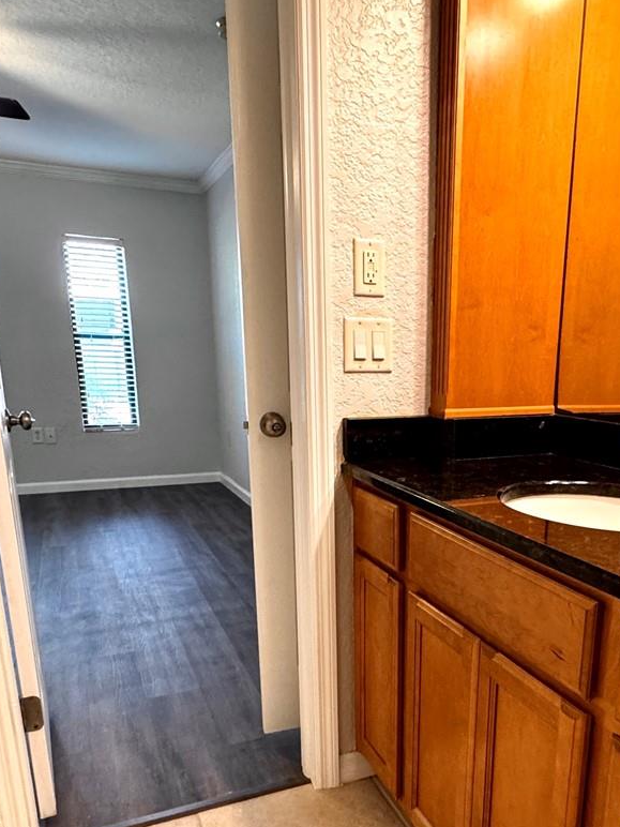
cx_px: 412
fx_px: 693
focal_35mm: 29
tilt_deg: -16.4
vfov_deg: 60.2
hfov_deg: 47.5
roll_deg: +0.2
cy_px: 552
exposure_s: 1/60
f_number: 2.2
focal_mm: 2.22
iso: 320
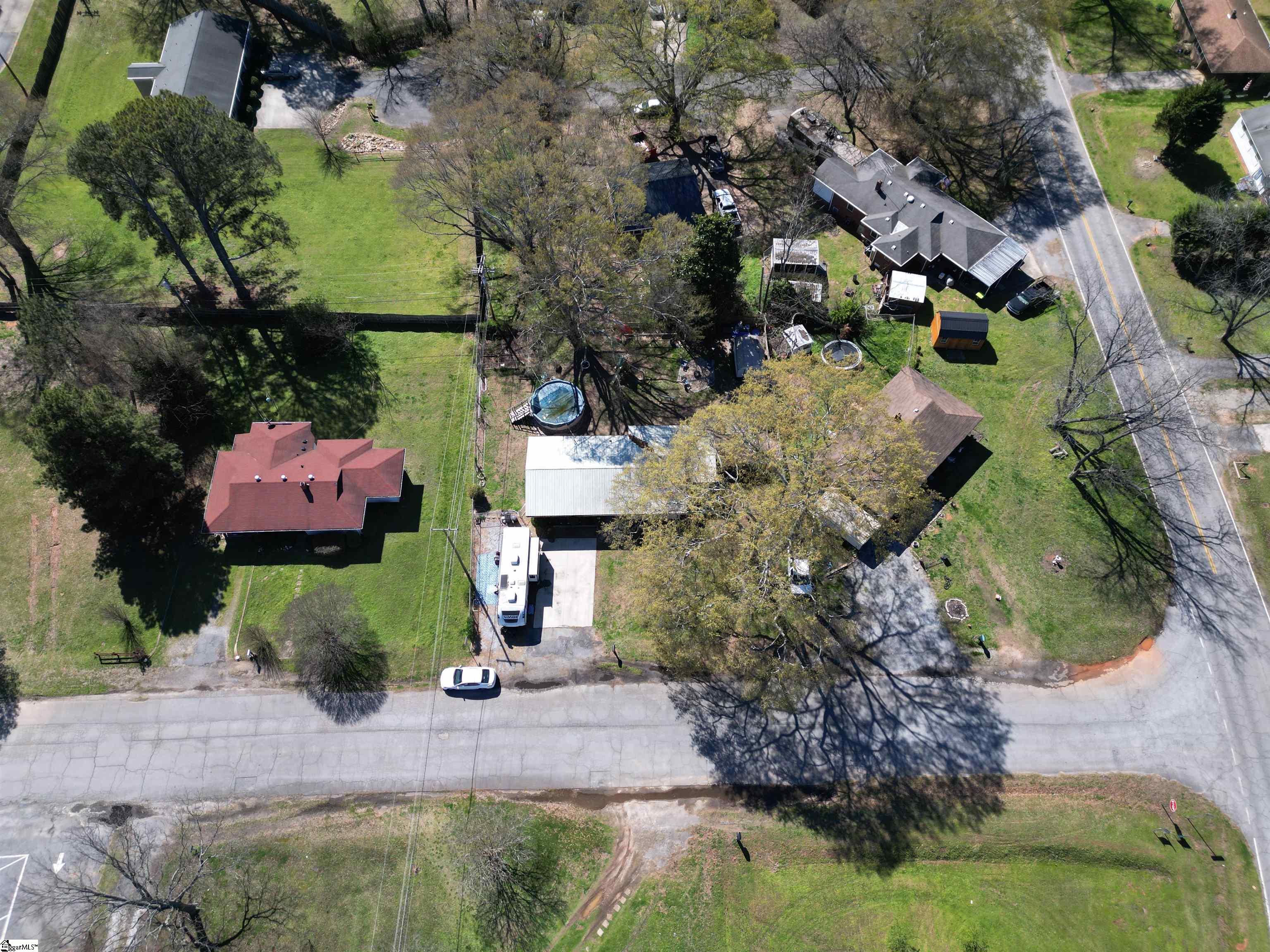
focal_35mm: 24
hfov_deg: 71.6
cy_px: 476
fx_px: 881
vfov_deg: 56.8
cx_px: 635
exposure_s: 1/60
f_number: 1.7
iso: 120
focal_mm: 6.72
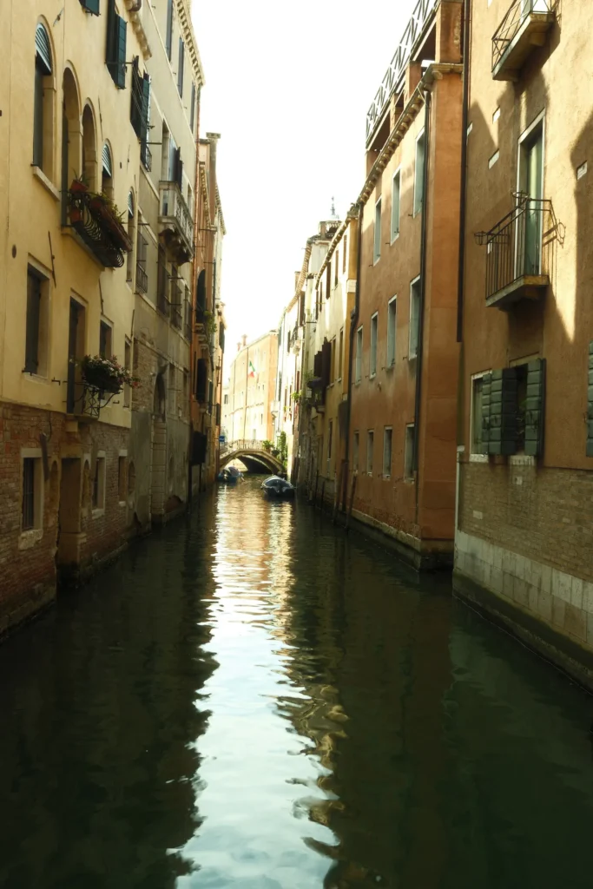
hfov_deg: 37.9
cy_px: 444
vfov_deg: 54.4
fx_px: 864
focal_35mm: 35
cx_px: 296
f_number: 16
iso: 64
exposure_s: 1/10
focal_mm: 23
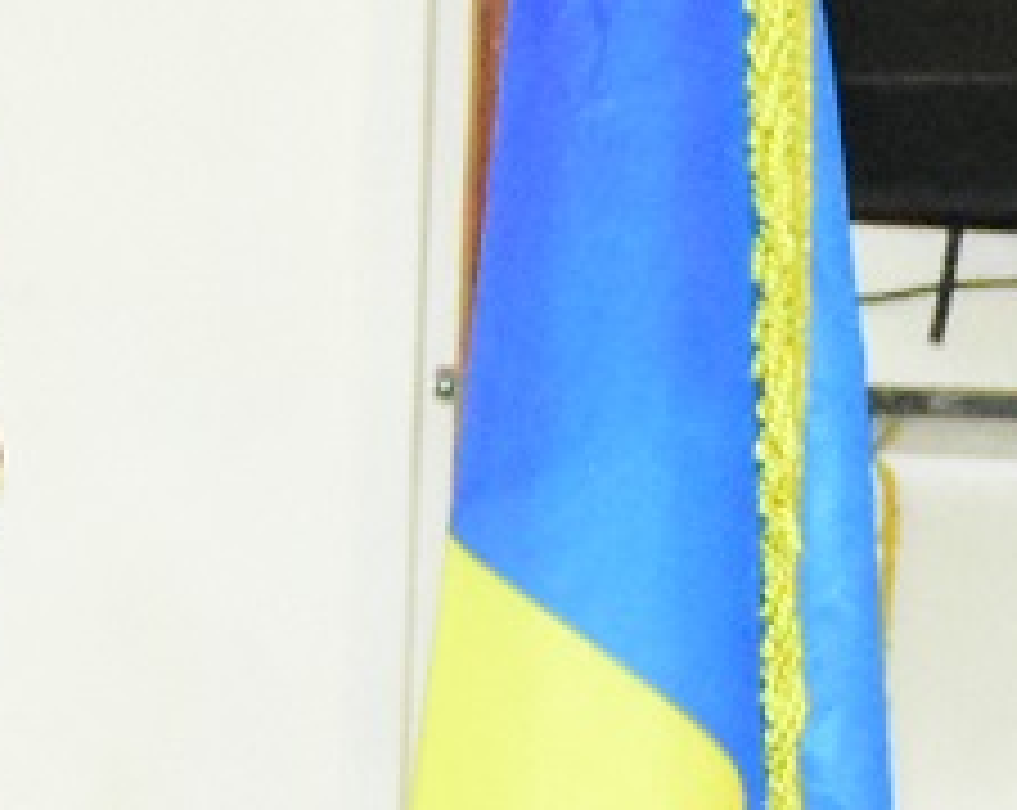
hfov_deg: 3.0
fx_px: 19501
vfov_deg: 2.4
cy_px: 2372
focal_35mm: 649
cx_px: -536
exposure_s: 1/60
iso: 6400
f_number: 8
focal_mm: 52
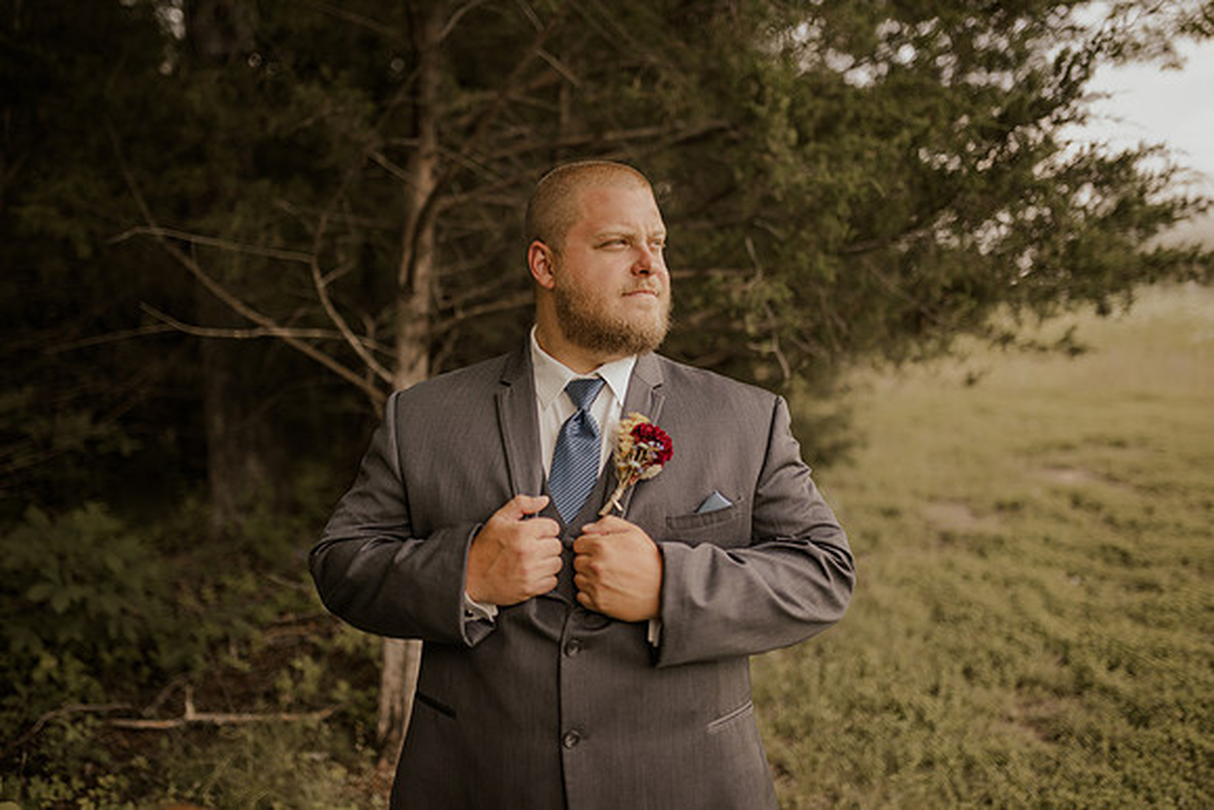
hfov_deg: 54.4
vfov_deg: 37.9
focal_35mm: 35
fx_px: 1180
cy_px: 405
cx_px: 607
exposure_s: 1/400
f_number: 1.6
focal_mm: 35
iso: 64
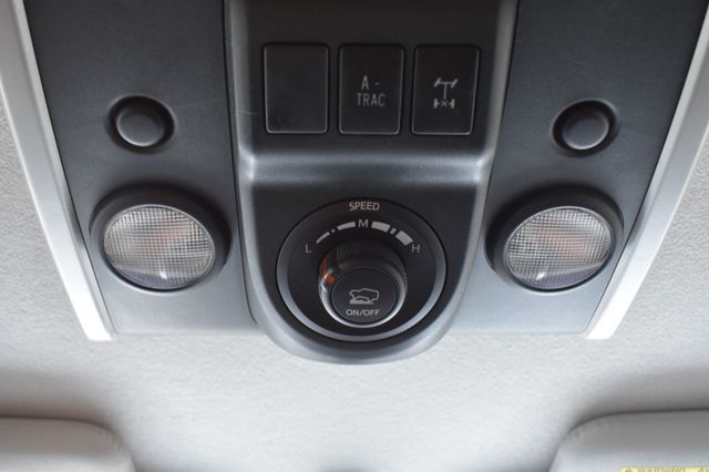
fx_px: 827
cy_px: 236
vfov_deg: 31.9
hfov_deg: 46.4
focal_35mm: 42
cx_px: 354
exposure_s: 1/15
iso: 1100
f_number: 6.3
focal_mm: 28
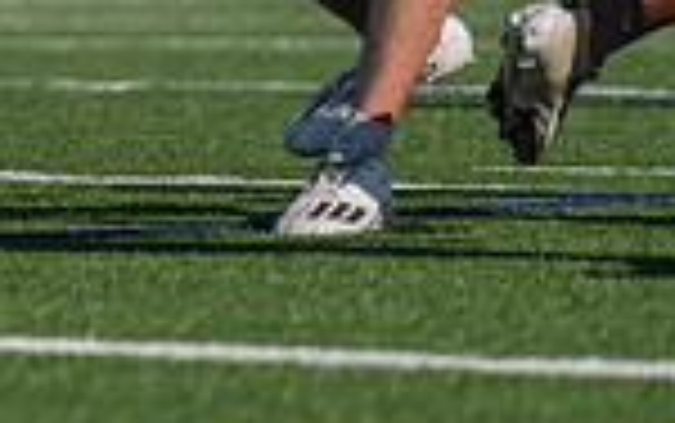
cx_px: -572
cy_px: -369
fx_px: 15556
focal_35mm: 845
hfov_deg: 2.5
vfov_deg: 1.6
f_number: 2.8
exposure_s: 1/3200
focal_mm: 200
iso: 100
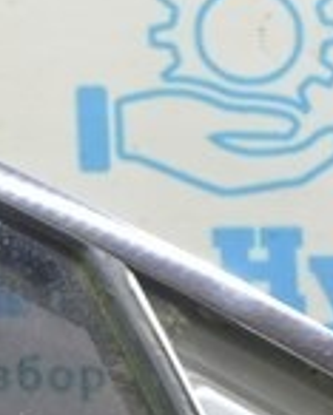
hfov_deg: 7.0
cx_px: -663
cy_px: 263
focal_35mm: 197
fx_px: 2424
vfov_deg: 9.8
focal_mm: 20
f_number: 5.6
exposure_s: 1/20
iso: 400
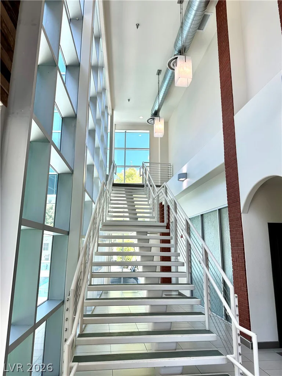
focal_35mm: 24
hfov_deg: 56.8
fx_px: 261
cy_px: 188
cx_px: 141
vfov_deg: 71.6
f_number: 1.78
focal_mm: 6.86
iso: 80
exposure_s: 1/317
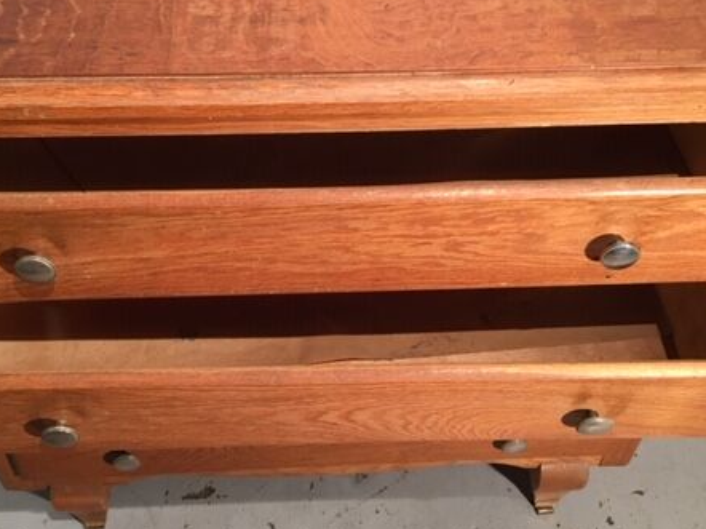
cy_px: 281
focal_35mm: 42
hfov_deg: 44.8
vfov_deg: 34.3
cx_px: 323
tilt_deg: -49.4
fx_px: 856
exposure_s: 1/33
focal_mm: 4.15
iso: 125
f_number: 2.2
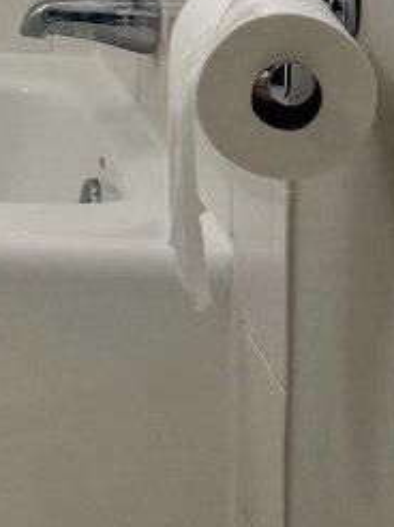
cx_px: -435
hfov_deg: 9.2
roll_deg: +0.0
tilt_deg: -2.6
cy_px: -291
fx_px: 2280
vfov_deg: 12.5
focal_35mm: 150
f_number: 1.78
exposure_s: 1/356
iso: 100
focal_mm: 6.76
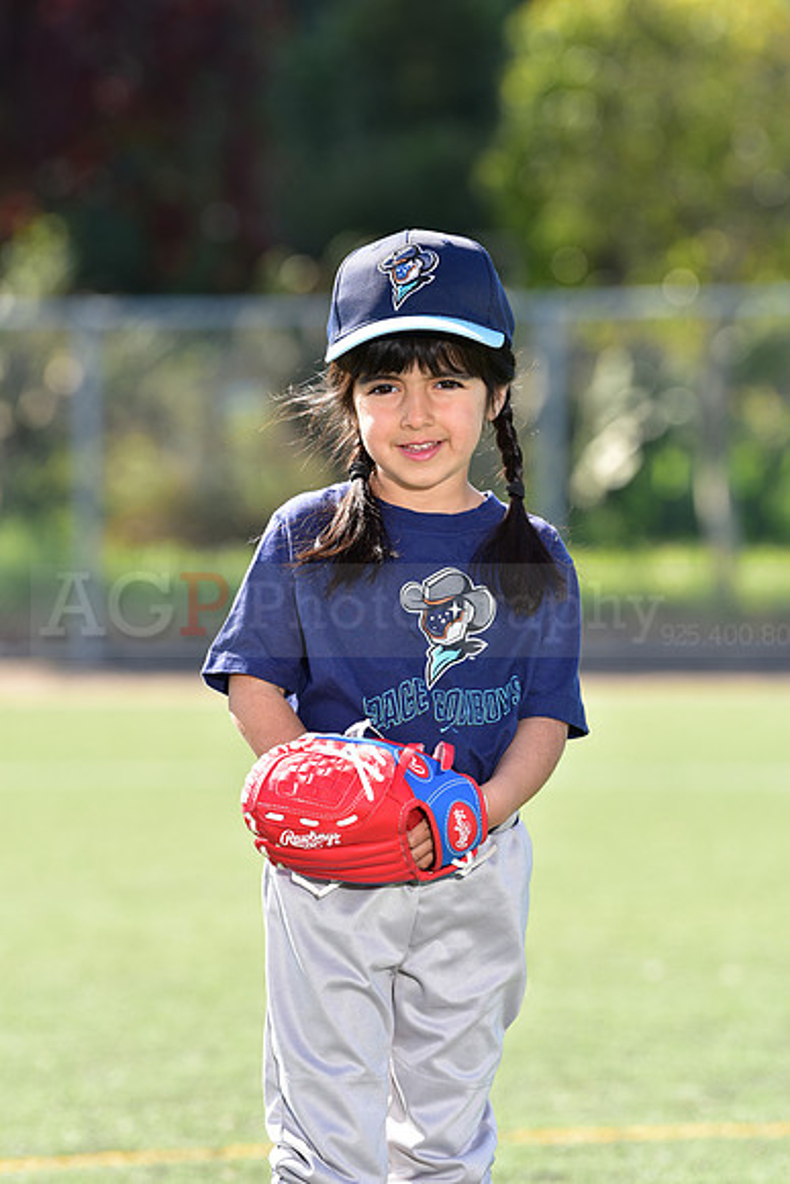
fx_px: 6579
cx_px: 395
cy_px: 592
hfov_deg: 6.9
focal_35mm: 200
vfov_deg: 10.3
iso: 80
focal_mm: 200
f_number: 5
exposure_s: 1/160
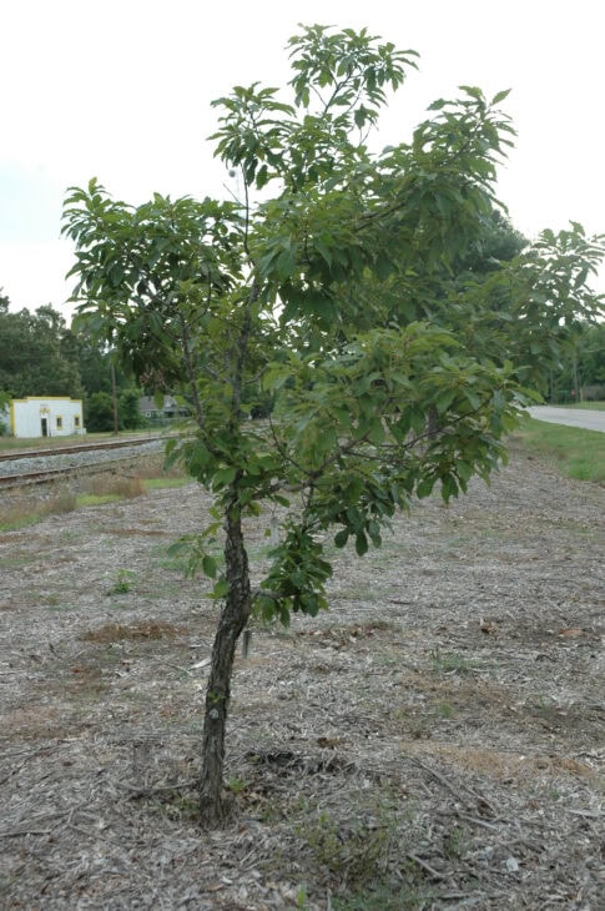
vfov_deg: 38.9
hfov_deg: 26.4
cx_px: 302
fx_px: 1289
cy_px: 456
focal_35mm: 51
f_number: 6.3
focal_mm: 34
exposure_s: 1/250
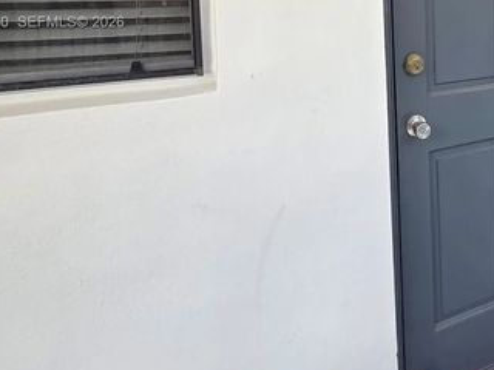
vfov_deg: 46.7
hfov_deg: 59.3
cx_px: 426
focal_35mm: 26
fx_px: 371
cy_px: 23
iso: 50
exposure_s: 1/228
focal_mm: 2.2
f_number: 2.2
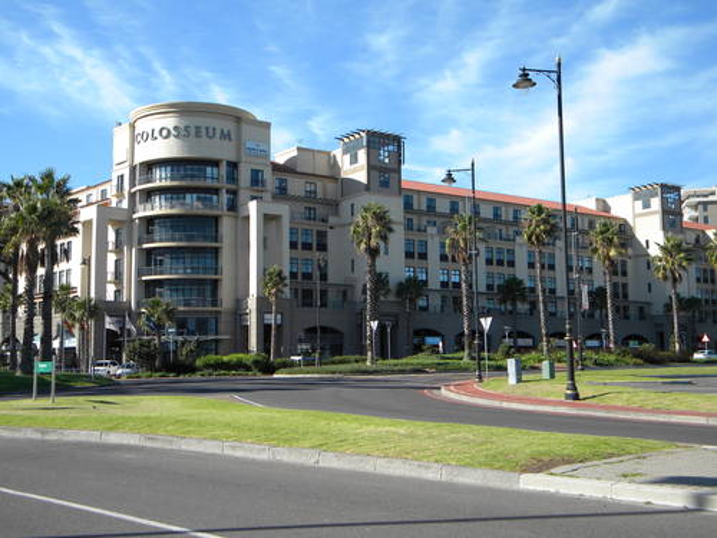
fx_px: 849
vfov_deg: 35.1
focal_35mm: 41
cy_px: 269
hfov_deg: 45.8
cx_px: 358
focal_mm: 7.3
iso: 80
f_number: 3.8
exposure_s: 1/565
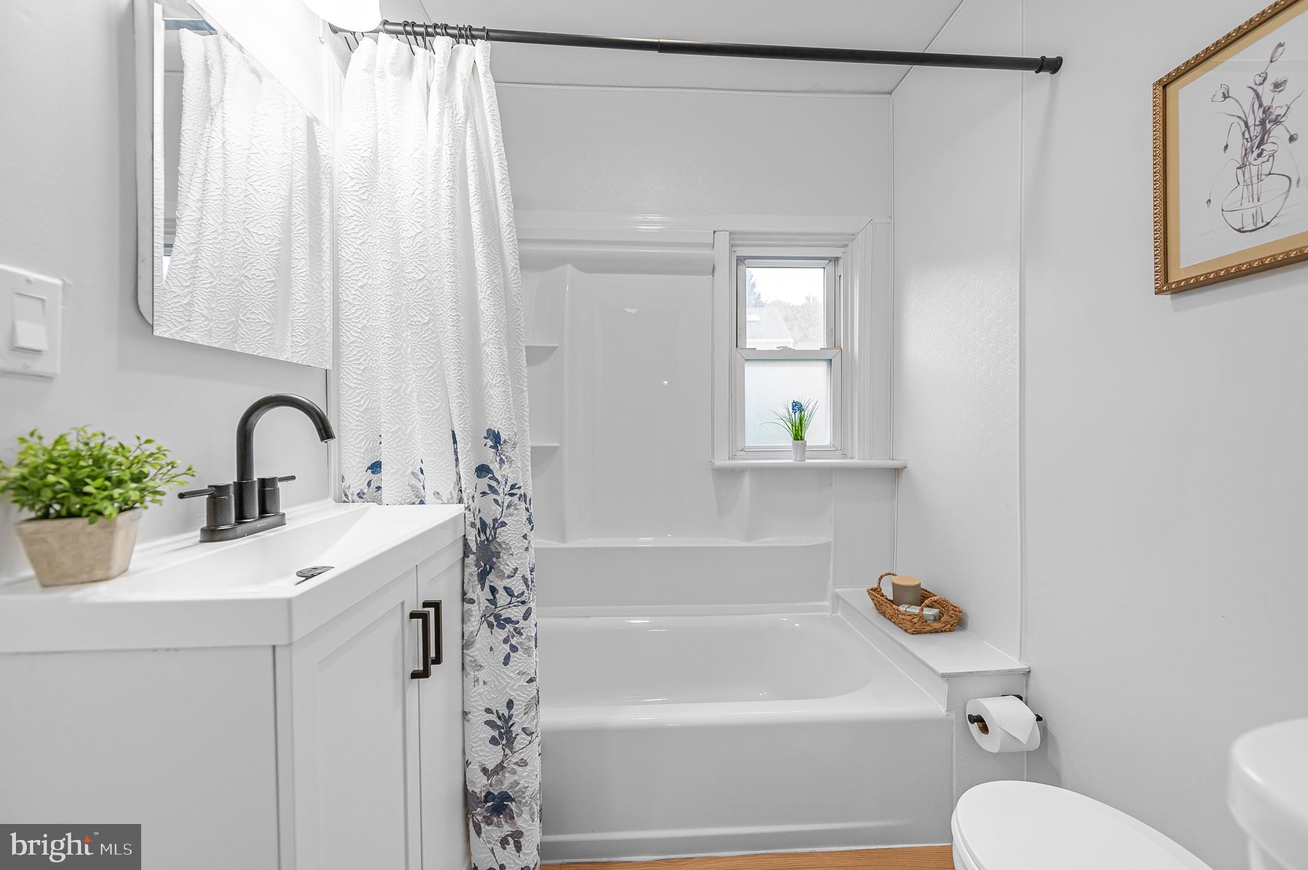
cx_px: 654
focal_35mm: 14
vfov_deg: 81.1
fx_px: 508
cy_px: 435
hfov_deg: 104.3
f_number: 4
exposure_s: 1/250
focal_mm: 14
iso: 400
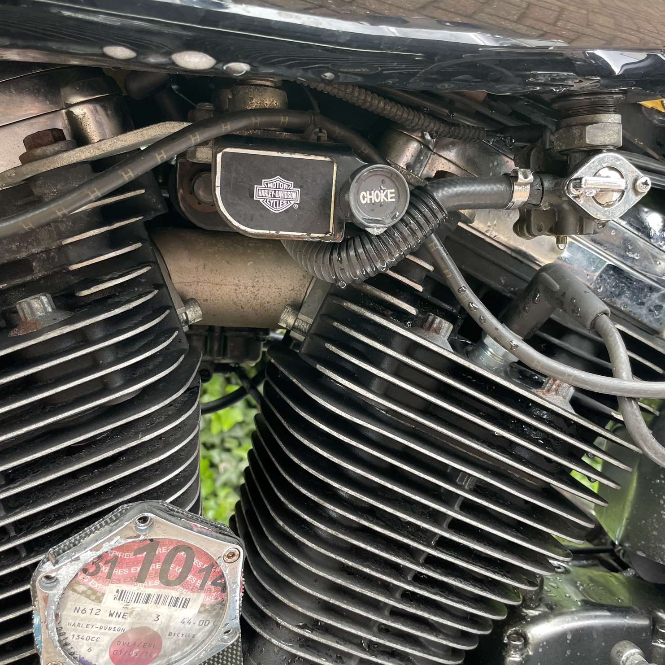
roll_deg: +2.4
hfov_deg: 52.5
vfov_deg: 52.5
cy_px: 332
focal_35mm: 31
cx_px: 306
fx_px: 674
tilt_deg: +1.6
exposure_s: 1/121
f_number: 1.6
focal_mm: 4.2
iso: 100
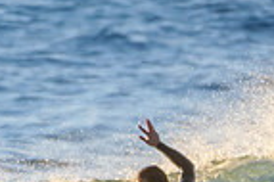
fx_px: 23202
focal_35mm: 3052
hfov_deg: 0.7
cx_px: 161
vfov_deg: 0.4
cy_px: 300
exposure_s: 1/1600
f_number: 5.6
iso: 500
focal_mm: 500
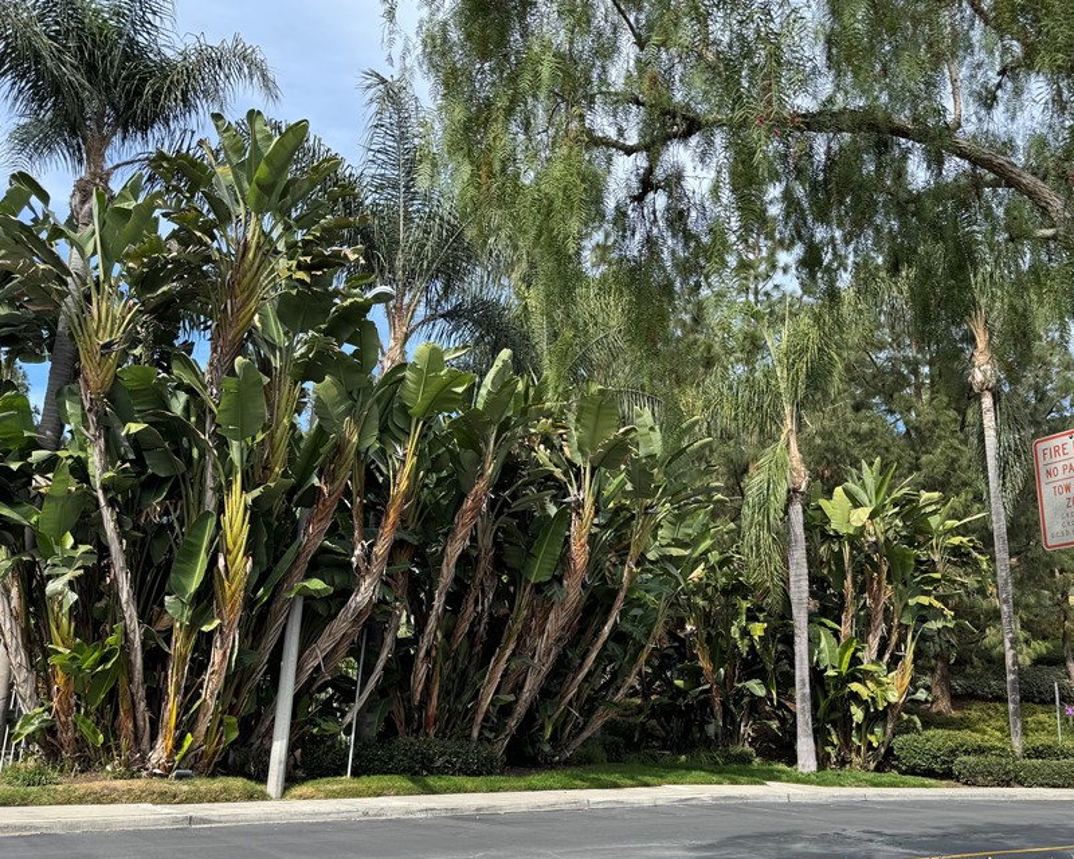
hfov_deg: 58.4
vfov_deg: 48.5
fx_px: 954
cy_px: 463
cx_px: 632
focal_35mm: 30
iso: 80
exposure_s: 1/1395
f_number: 1.78
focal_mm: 6.76
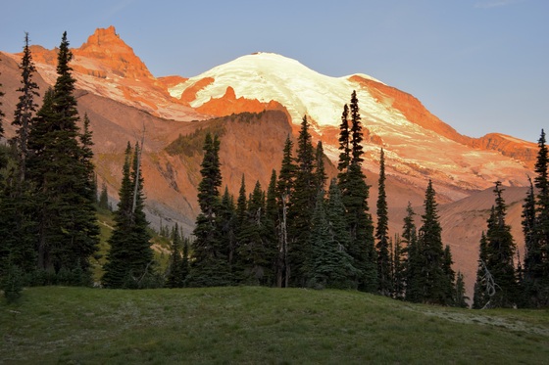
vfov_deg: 28.9
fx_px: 709
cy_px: 182
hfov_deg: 42.3
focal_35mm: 46
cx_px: 274
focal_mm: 31
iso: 400
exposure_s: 1/125
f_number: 5.6
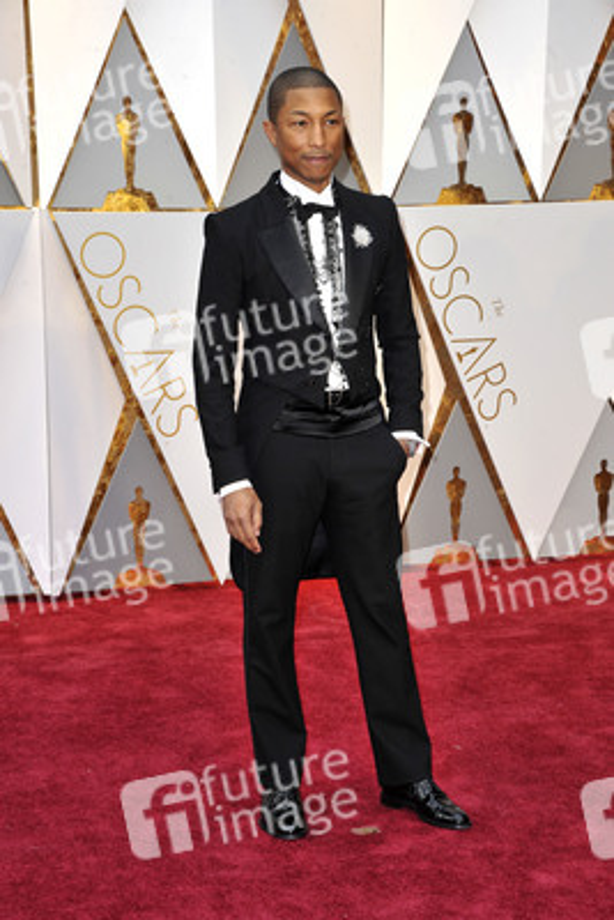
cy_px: 460
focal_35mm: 82
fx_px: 2096
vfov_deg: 24.8
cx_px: 307
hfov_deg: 16.7
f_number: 8
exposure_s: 1/250
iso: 1000
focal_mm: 82
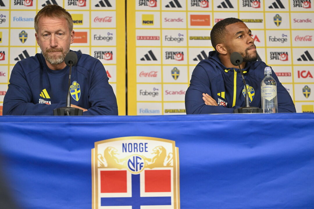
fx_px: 611
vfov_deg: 19.5
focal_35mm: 70
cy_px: 104
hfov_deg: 28.8
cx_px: 157
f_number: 2.8
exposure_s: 1/500
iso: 2000
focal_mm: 70
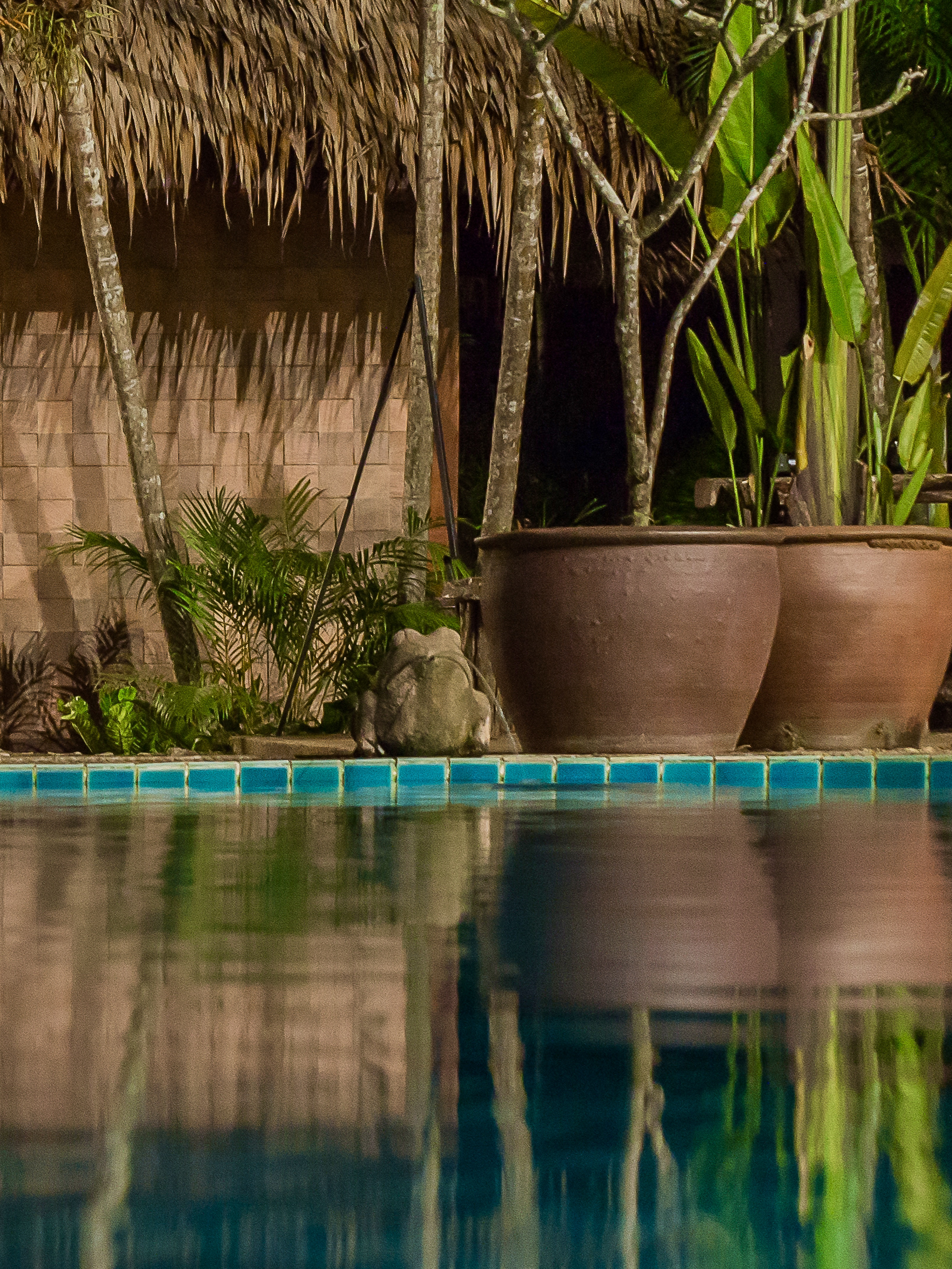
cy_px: 205
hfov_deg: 7.7
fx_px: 6855
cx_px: -807
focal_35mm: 187
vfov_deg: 10.5
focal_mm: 70
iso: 800
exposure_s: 1/4
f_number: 5.6
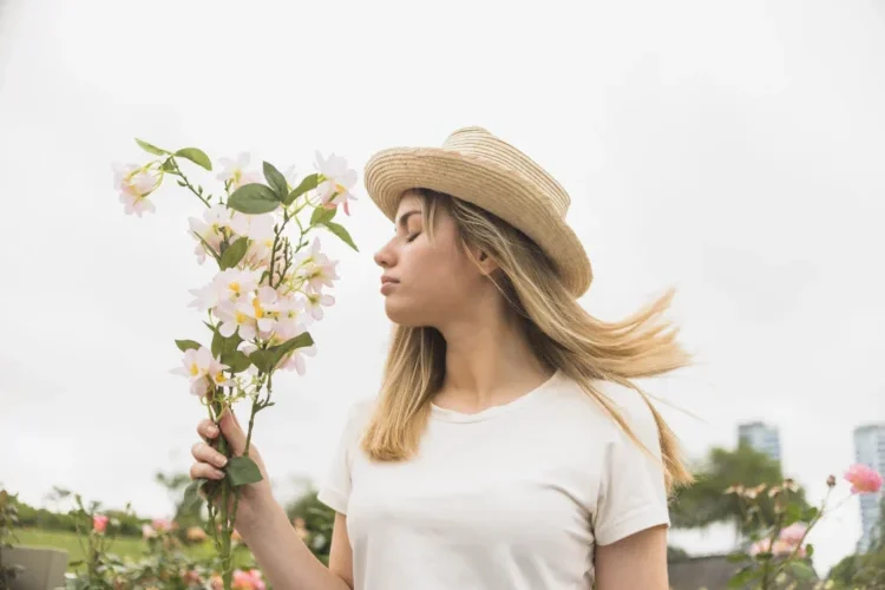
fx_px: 860
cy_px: 295
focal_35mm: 35
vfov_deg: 37.9
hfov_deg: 54.4
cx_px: 442
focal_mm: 35
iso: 50
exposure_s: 1/800
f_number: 2.2
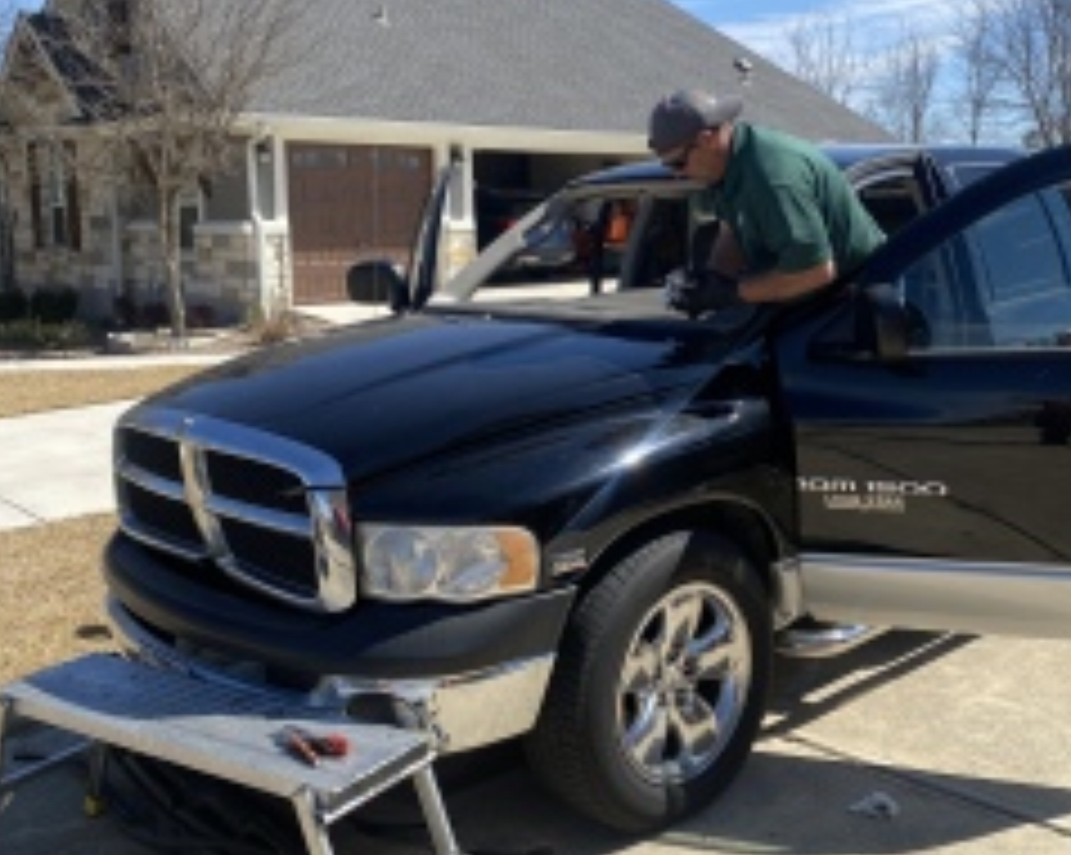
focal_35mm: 39
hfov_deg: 46.7
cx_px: 621
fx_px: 1235
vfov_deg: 38.0
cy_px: 342
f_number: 1.8
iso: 32
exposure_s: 1/2513
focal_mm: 4.25
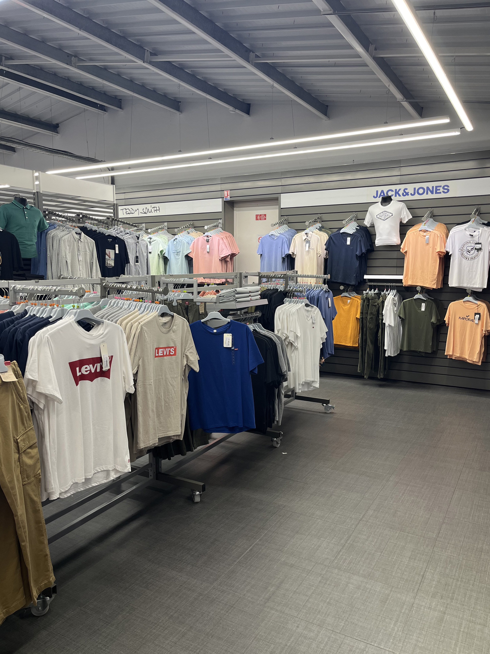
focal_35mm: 26
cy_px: 327
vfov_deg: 67.3
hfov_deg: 53.1
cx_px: 245
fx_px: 491
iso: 50
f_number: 1.6
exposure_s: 1/100
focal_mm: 5.1
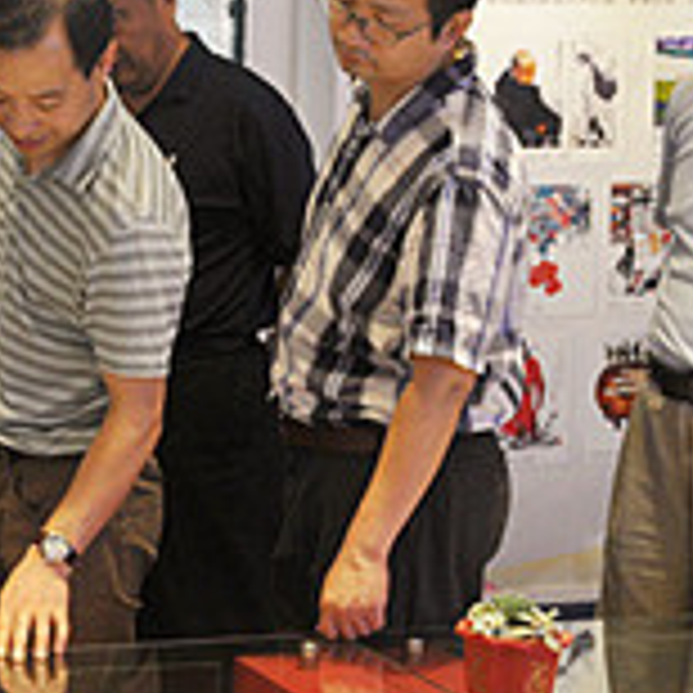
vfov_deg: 17.5
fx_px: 2242
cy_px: 218
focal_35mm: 99
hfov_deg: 16.7
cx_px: -189
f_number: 4
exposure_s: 1/60
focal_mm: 24
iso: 640
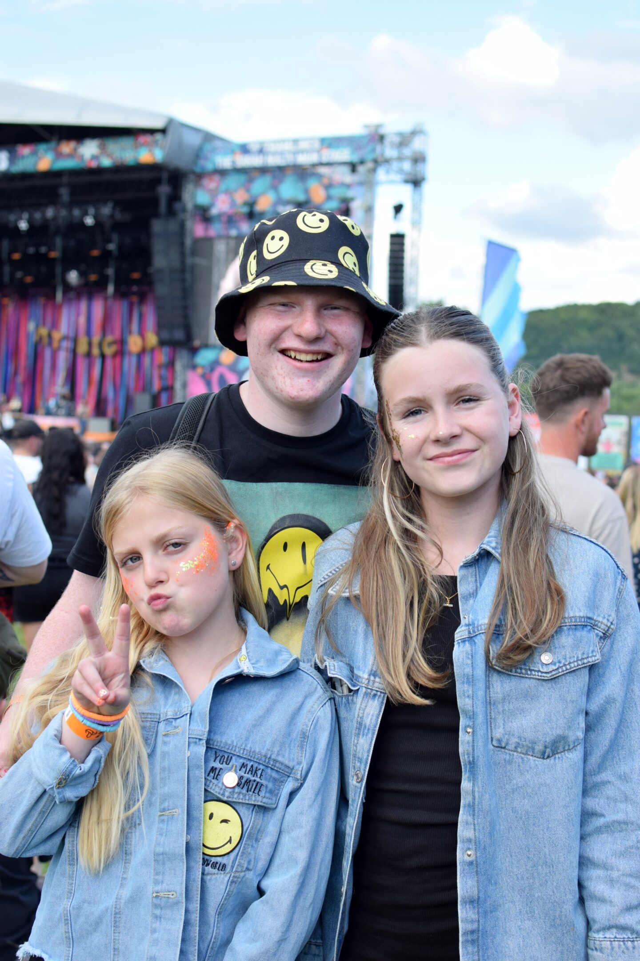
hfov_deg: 25.8
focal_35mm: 52
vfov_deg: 37.9
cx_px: 320
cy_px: 480
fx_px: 1400
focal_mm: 35
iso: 400
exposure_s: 1/1000
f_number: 4
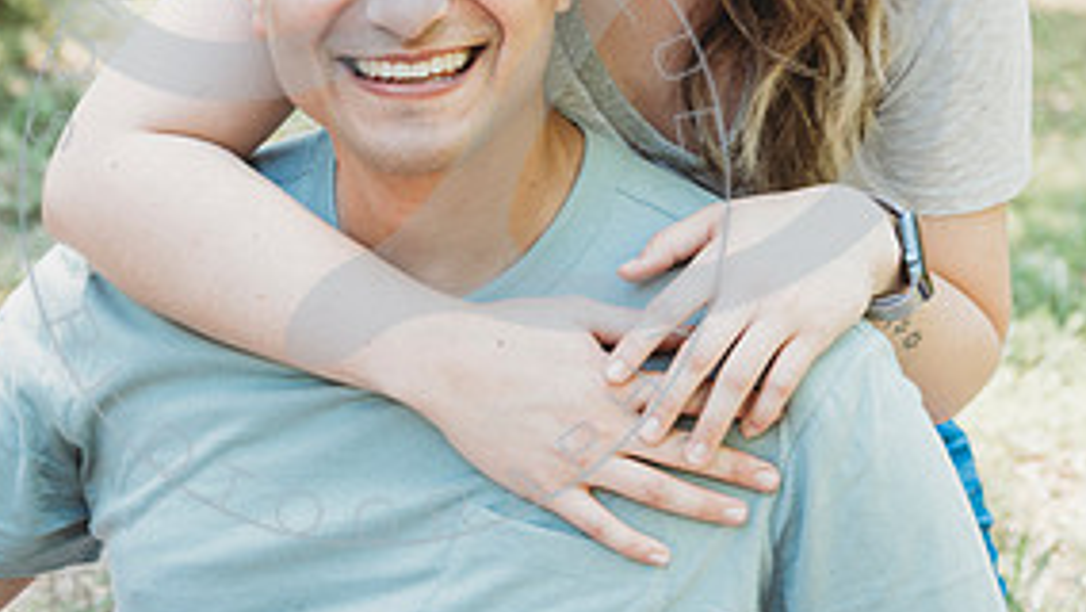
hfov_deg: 22.9
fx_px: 2679
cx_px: 547
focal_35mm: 93
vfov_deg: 12.7
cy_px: -99
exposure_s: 1/100
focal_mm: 56
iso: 200
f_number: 5
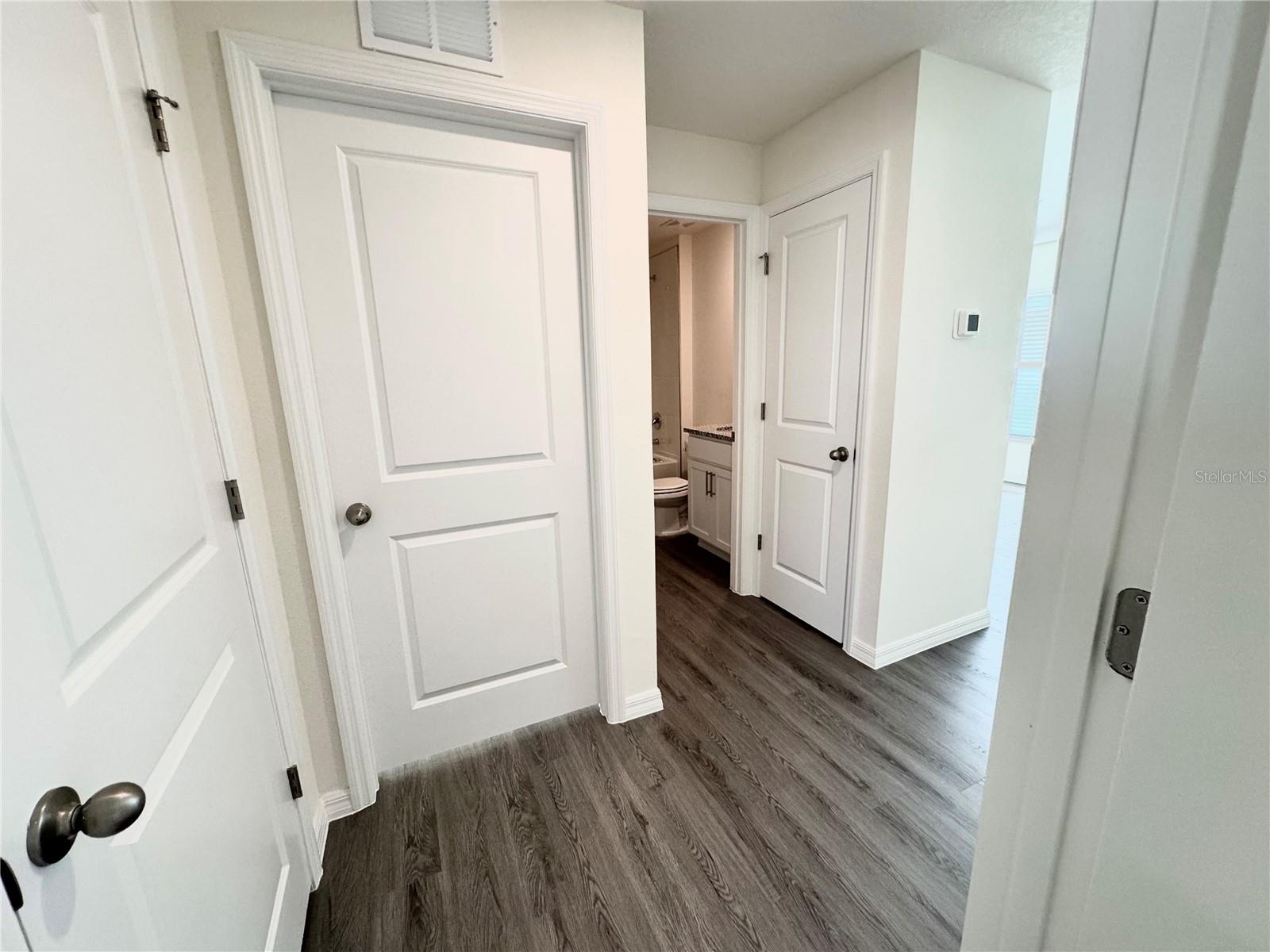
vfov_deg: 85.7
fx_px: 514
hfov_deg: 102.1
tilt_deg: -13.1
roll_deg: +1.9
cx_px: 635
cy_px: 476
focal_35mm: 14
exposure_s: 1/120
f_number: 2.2
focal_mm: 2.22
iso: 200
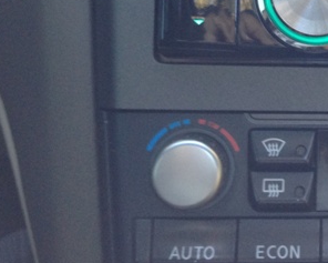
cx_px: 394
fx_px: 845
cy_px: 14
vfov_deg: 17.3
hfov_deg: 20.5
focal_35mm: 87
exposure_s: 1/20
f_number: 2.4
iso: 125
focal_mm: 4.13
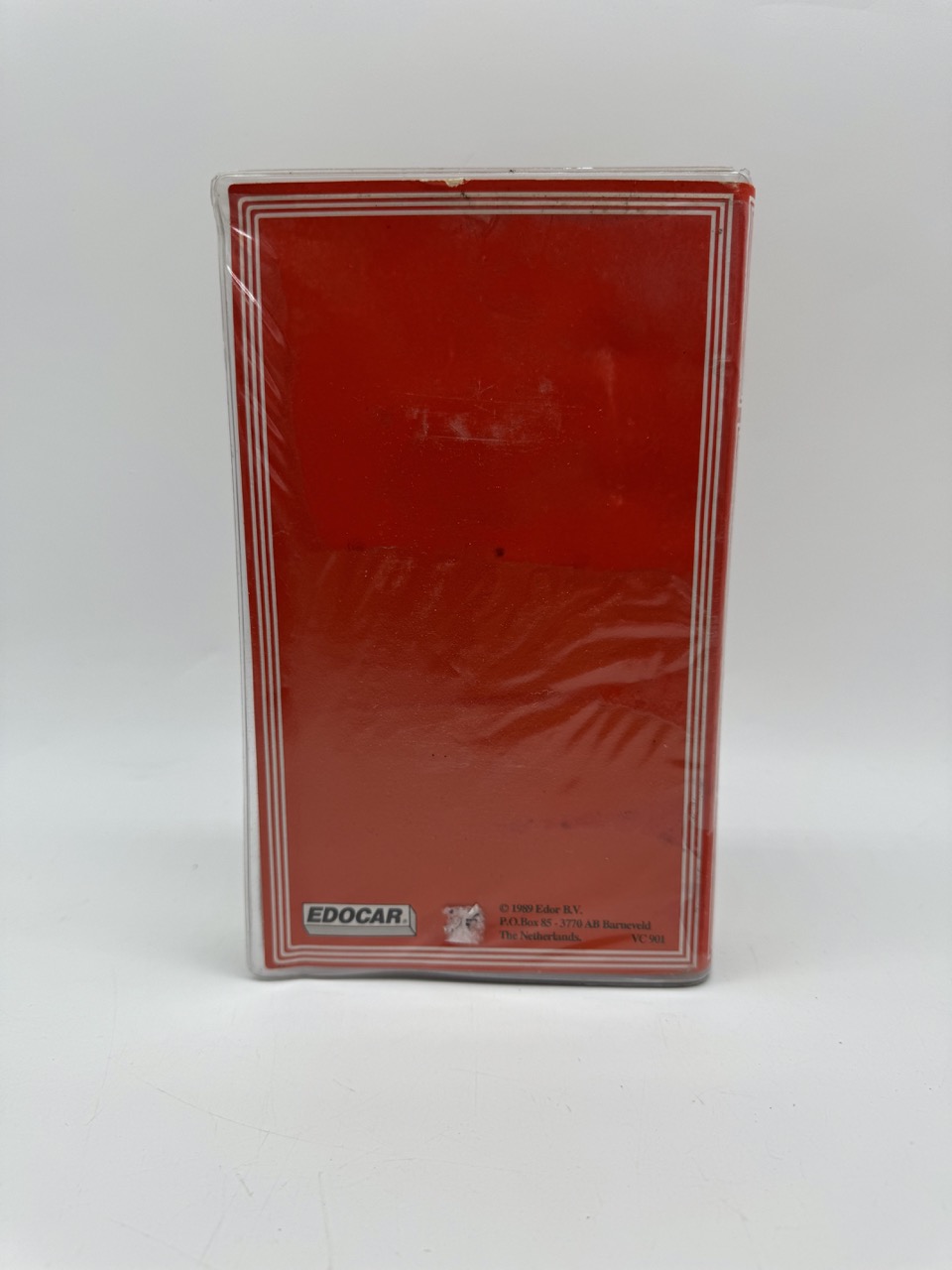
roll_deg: +0.3
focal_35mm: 24
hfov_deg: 56.8
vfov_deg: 71.6
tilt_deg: -11.7
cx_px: 476
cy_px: 635
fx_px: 880
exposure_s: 1/629
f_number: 1.78
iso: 80
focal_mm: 6.76
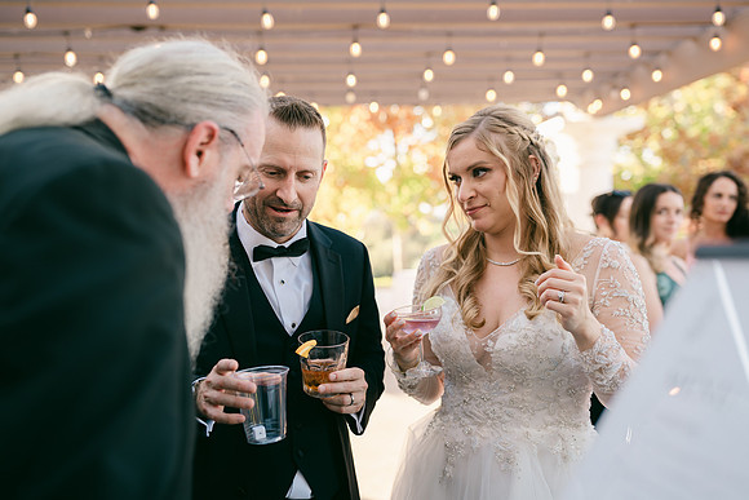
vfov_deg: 36.6
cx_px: 374
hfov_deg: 52.8
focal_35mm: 36
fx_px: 755
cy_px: 250
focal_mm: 35
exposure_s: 1/250
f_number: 2
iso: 80
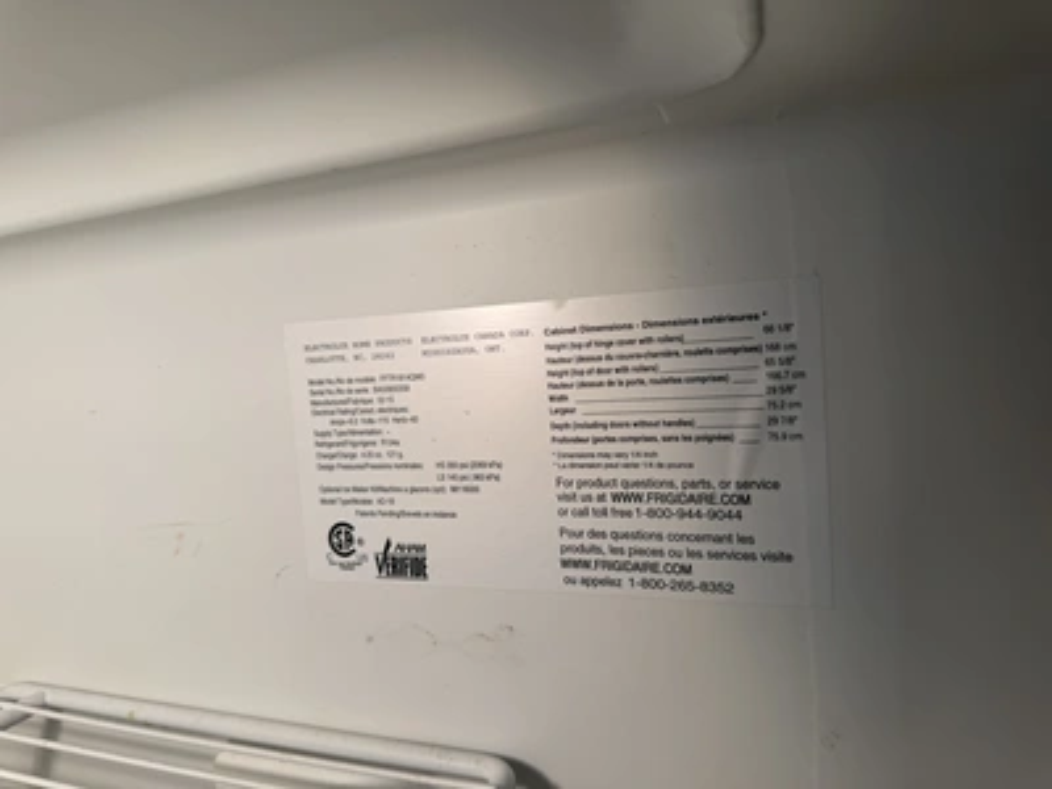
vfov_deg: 56.8
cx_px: 526
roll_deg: +5.5
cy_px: 394
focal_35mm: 24
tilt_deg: -6.0
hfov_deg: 71.6
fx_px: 729
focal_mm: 6.76
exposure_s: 1/120
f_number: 1.78
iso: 64
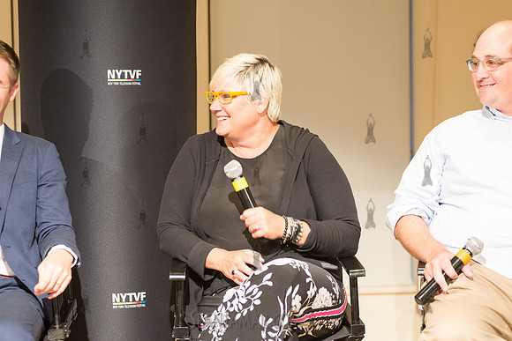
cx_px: 256
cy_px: 170
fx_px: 1138
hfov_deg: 25.4
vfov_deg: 17.1
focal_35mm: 80
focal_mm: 80
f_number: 4
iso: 2500
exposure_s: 1/100
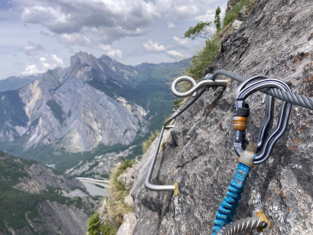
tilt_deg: -5.5
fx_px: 262
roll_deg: +5.2
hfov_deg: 61.7
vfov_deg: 48.2
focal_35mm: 29
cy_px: 118
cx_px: 156
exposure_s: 1/1517
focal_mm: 3.99
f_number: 1.8
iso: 20
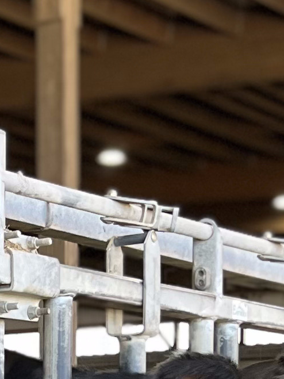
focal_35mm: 159
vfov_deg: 11.6
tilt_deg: -5.8
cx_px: -139
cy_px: 650
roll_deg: +0.5
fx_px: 1740
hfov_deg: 9.1
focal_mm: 5.1
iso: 64
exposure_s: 1/121
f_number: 1.6
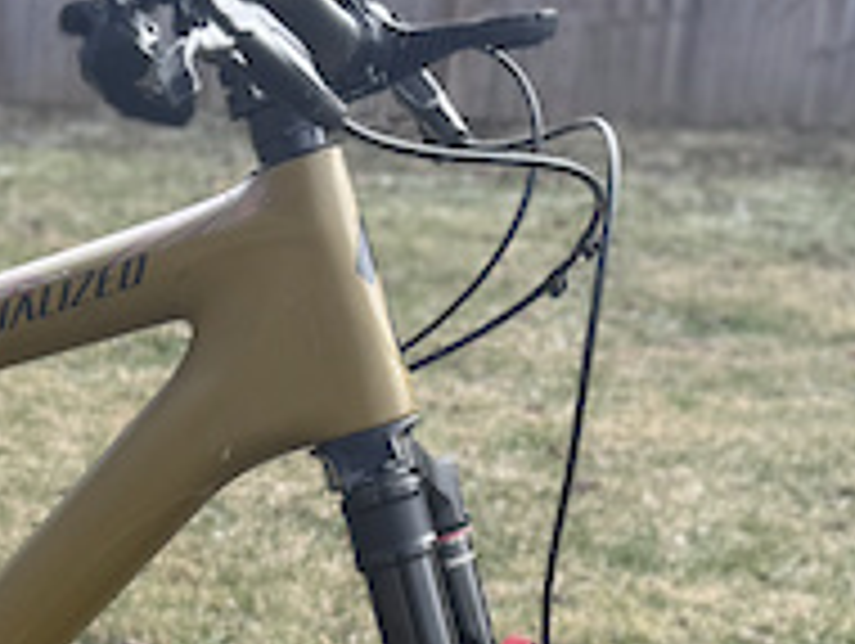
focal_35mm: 101
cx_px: -117
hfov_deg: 18.6
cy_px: 1058
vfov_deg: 13.5
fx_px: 2498
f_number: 1.78
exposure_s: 1/1076
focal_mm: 6.76
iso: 80
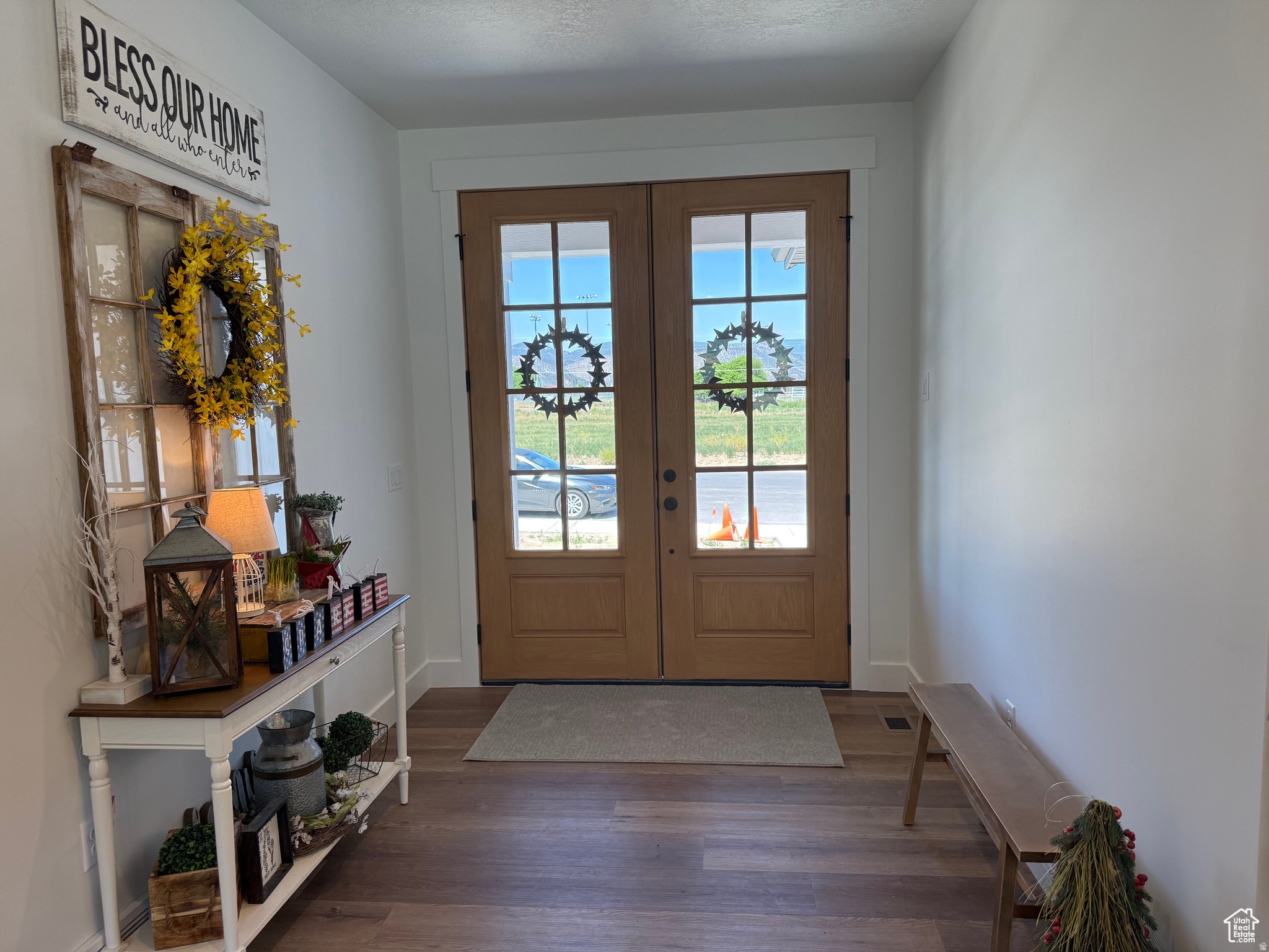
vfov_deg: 56.8
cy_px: 476
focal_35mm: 24
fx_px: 880
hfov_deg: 71.6
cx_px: 634
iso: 100
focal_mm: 6.76
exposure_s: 1/274
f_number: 1.78
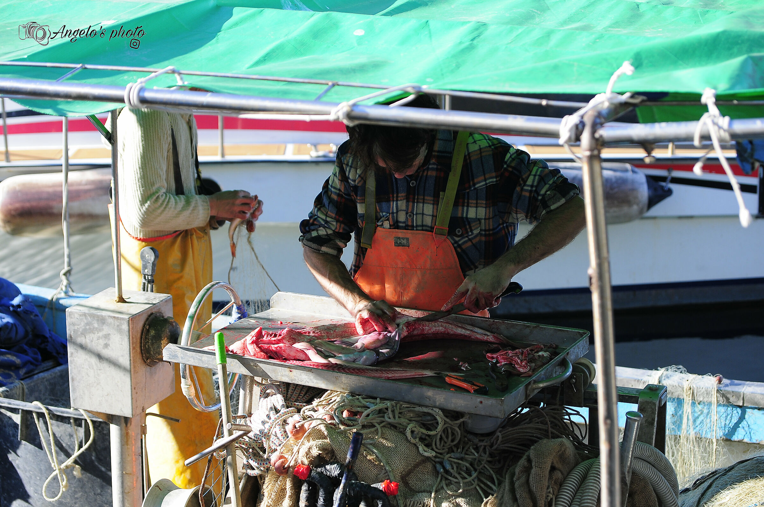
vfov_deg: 18.1
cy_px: 254
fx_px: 1590
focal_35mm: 75
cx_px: 382
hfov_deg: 27.0
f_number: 3.5
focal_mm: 50
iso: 200
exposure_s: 1/500
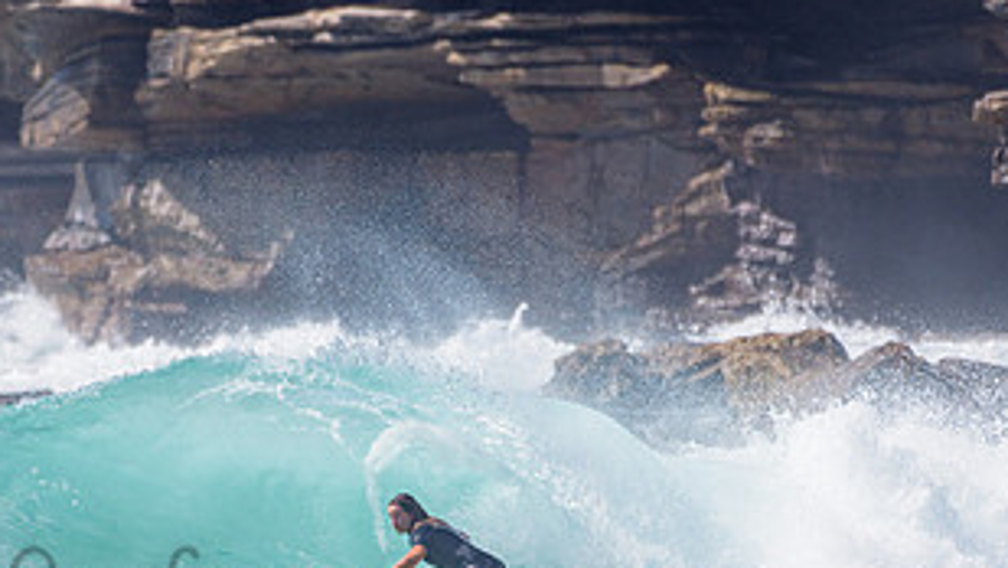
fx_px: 32216
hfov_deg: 1.8
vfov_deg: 1.0
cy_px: 549
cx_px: 364
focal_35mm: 1205
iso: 110
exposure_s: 1/2000
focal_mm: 500
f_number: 5.6
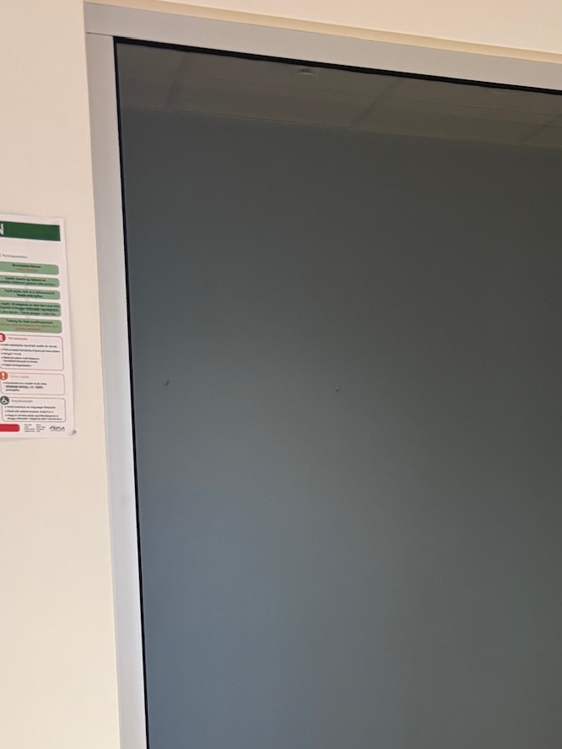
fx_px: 1298
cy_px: 635
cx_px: 576
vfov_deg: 31.1
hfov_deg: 23.3
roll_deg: -0.8
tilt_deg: -8.8
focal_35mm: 60
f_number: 1.6
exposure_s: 1/60
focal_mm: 5.96
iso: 200
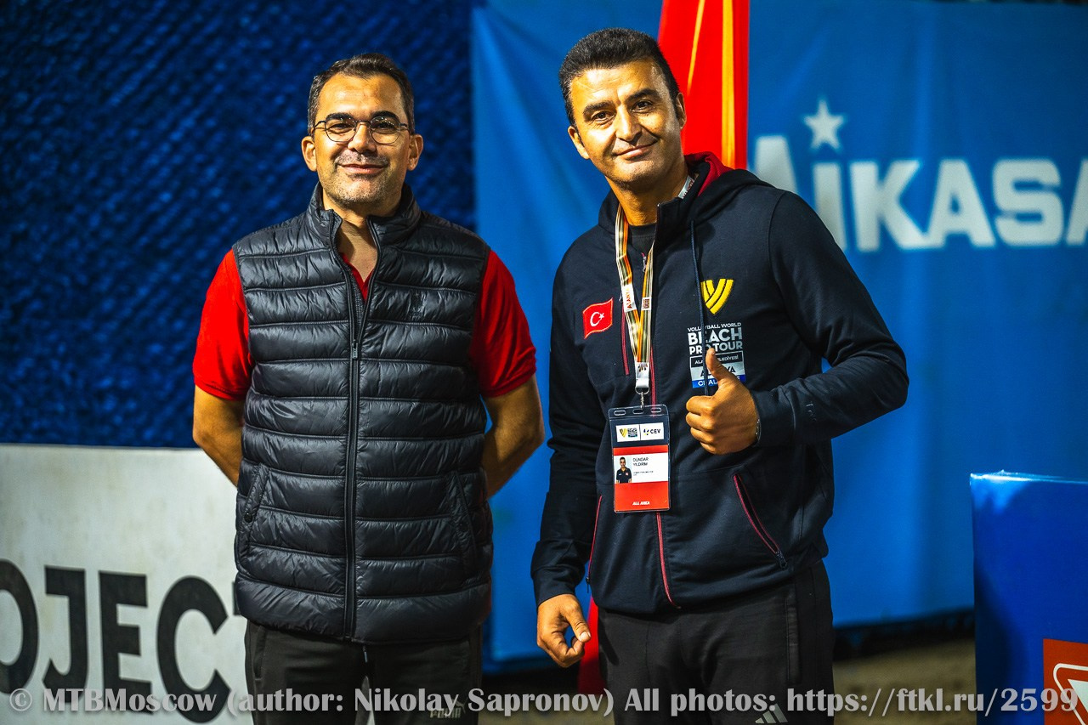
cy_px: 362
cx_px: 544
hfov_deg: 18.6
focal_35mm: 110
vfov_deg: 12.4
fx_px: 3324
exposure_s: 1/800
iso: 1250
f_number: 3.2
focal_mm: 110
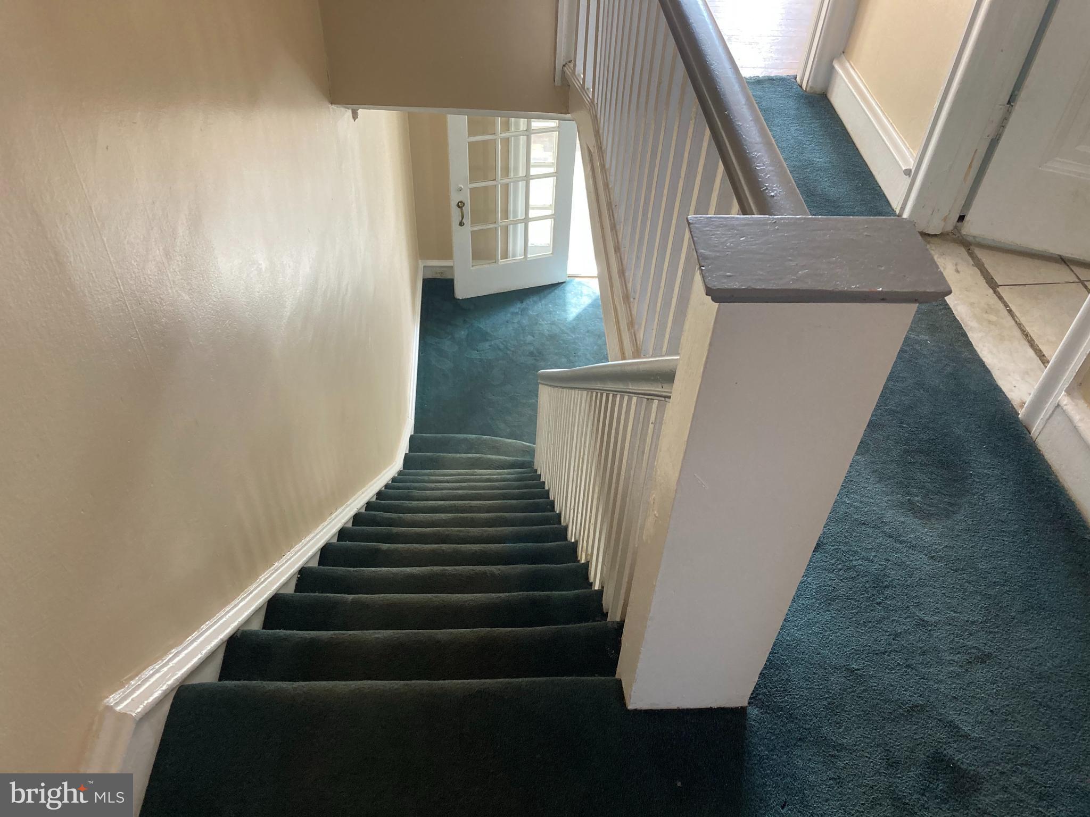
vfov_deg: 49.7
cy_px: 408
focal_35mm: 28
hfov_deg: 63.4
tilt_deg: -45.2
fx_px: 882
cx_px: 545
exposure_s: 1/60
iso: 160
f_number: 1.8
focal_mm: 3.99
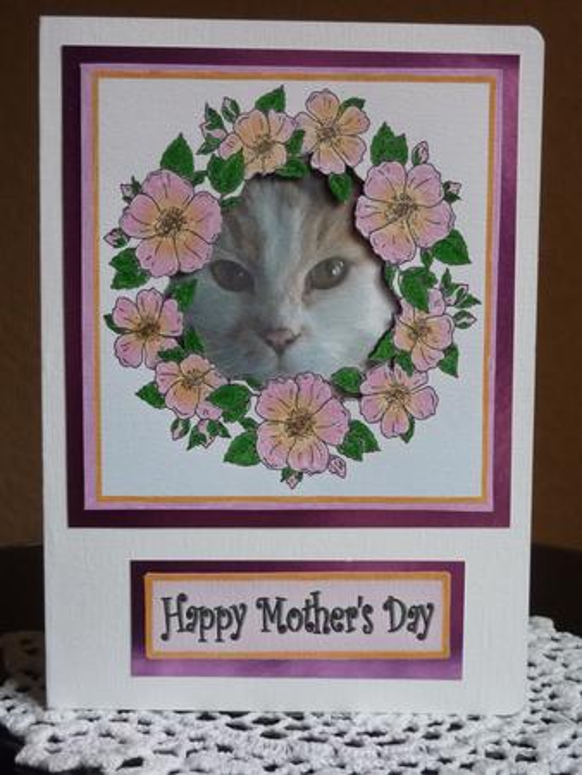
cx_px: 291
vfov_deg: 36.8
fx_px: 1165
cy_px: 388
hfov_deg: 28.1
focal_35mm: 52
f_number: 3.8
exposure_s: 1/30
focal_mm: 8.5
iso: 400
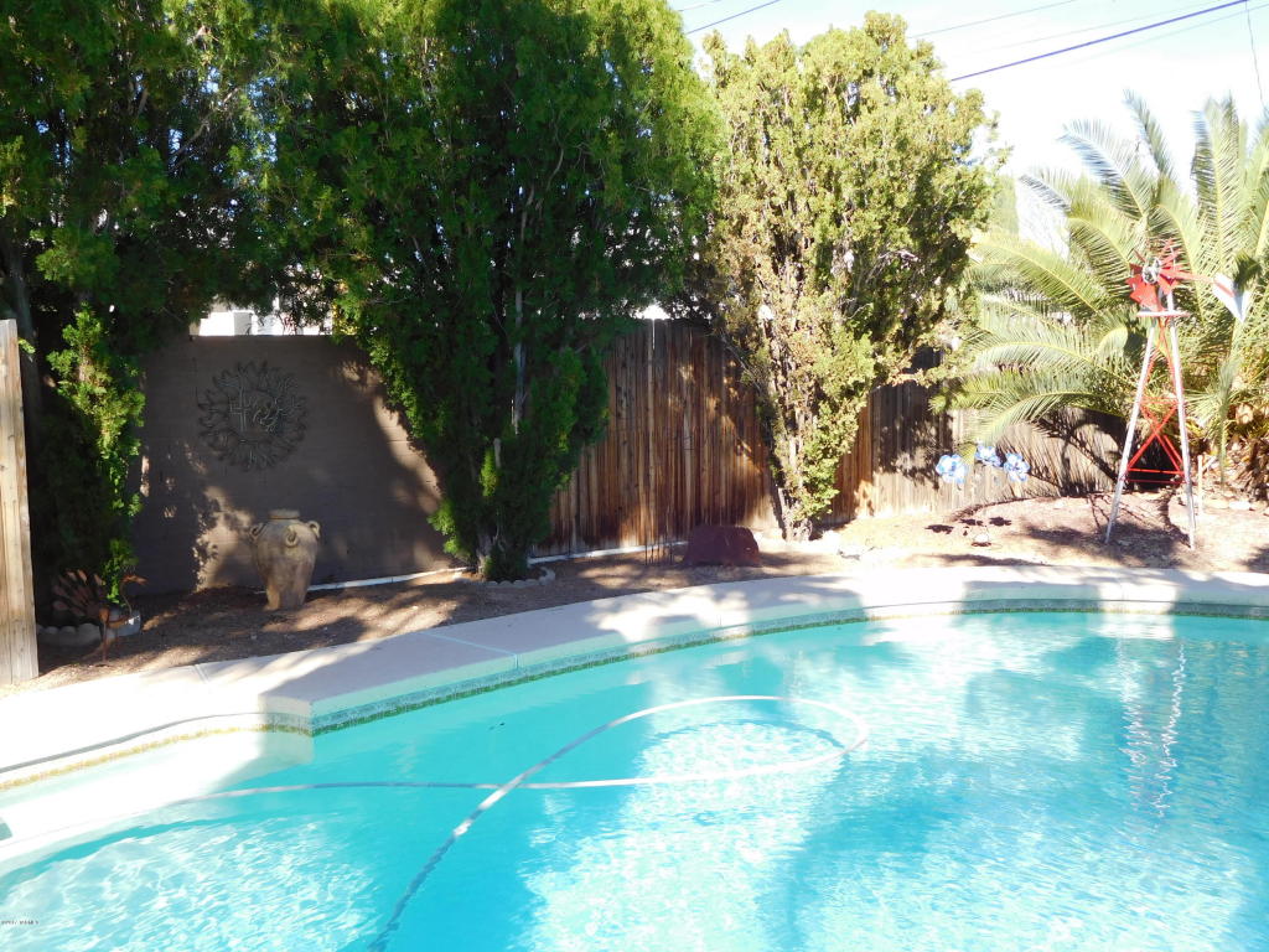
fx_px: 1173
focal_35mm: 32
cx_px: 634
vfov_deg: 44.2
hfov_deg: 56.8
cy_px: 476
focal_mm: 5.7
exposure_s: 1/320
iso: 125
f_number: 3.6
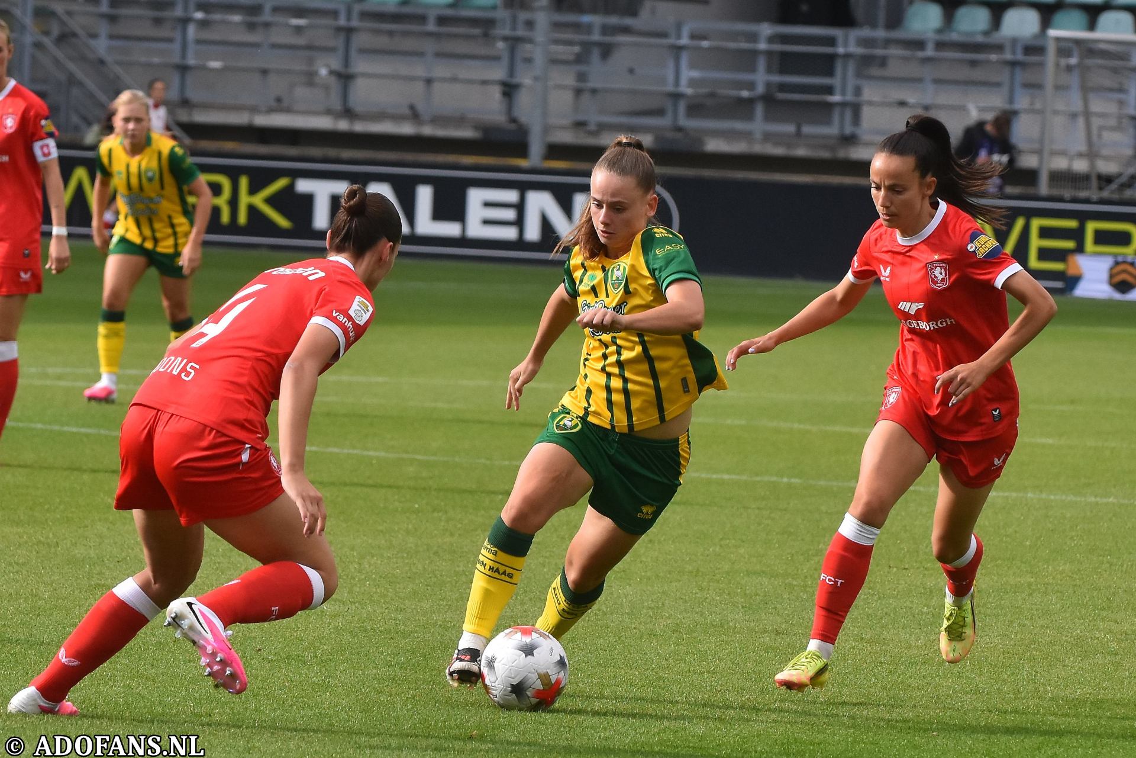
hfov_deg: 10.5
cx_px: 568
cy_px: 379
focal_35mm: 195
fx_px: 6153
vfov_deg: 7.0
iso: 560
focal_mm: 130
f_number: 4
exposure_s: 1/1600
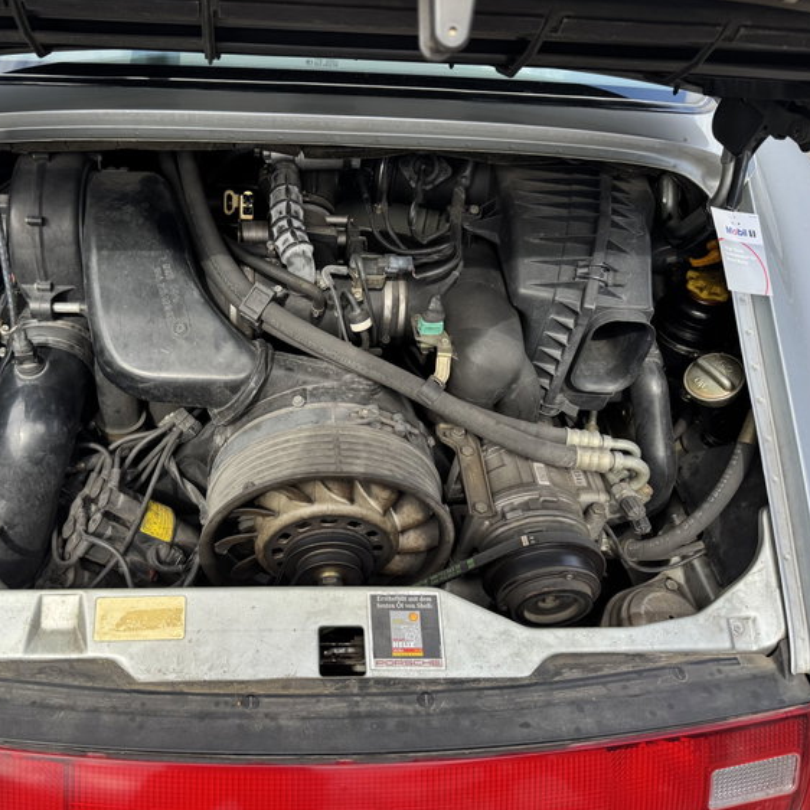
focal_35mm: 29
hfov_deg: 54.9
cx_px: 300
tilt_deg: -43.2
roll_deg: -2.2
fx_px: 768
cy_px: 398
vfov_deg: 55.6
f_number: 1.78
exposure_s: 1/730
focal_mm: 6.76
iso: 80
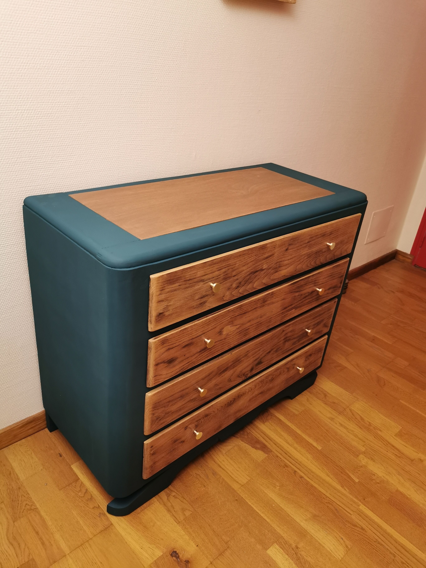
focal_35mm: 27
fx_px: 443
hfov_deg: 51.4
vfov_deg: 65.3
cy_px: 284
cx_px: 213
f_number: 1.6
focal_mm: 5.56
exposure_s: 1/33.3
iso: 250
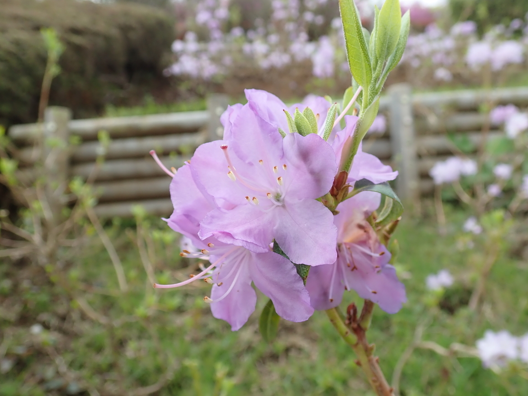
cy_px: 201
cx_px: 266
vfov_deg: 45.4
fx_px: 473
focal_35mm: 31
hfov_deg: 58.3
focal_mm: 5.5
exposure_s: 1/320
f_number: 3.2
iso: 100
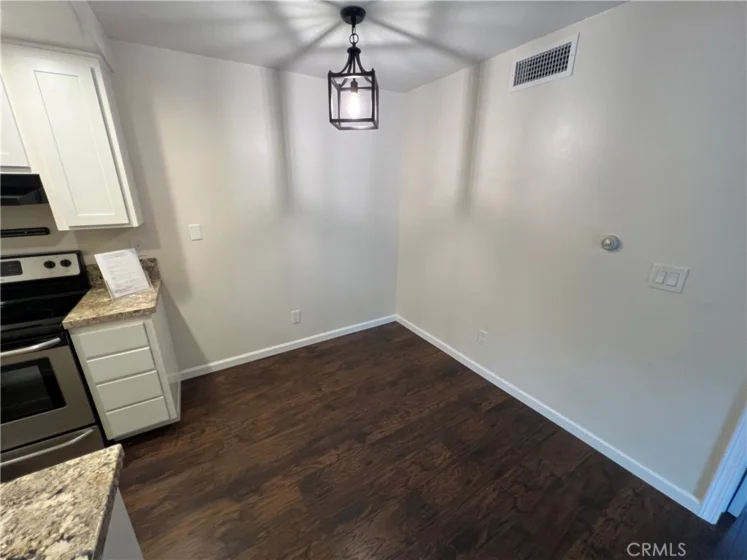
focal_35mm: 13
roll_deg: -0.2
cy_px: 280
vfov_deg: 89.9
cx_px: 374
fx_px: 280
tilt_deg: -18.1
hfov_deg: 106.2
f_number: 1.8
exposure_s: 1/60
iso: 200
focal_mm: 1.57
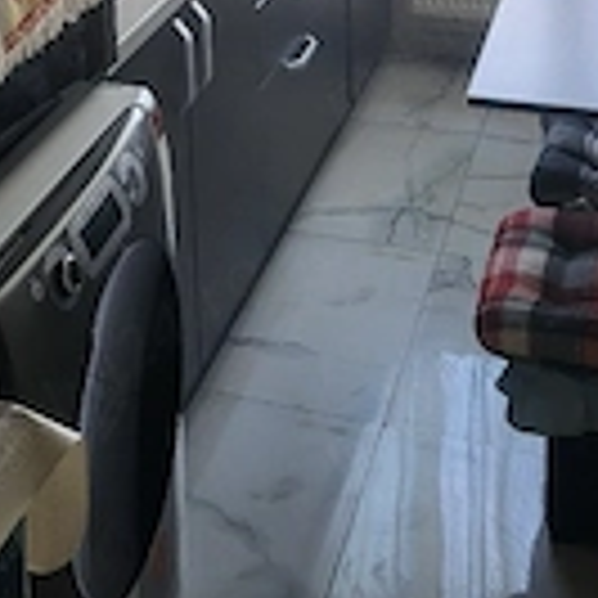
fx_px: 1349
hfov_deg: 24.9
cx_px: 207
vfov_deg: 21.3
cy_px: -283
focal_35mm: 69
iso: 80
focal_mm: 5.4
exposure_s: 1/101
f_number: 1.8
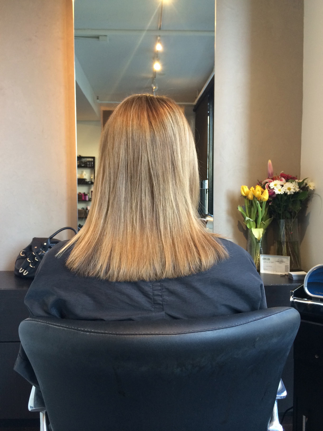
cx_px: 162
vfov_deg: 60.0
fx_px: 373
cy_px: 216
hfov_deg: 46.8
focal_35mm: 30
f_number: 2.2
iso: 50
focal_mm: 4.12
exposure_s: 1/30
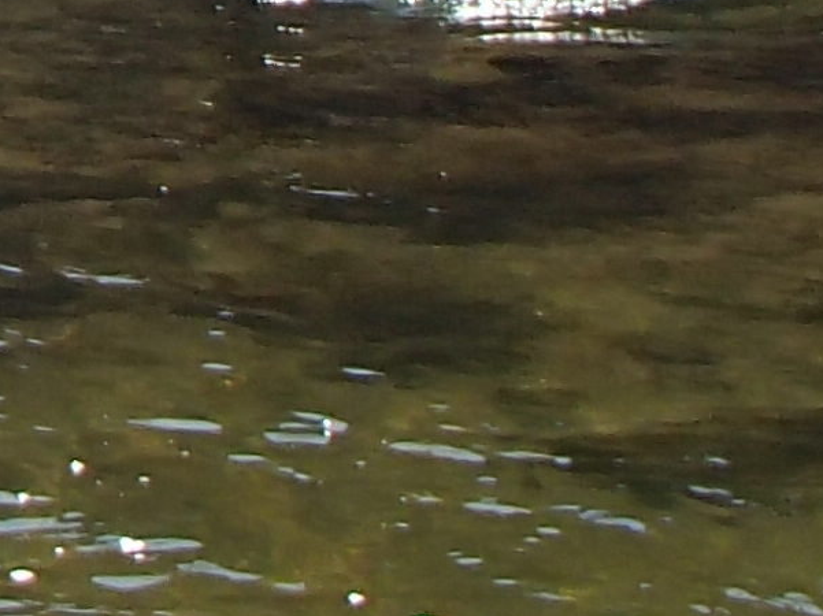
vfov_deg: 7.6
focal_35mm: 185
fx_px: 4396
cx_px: -989
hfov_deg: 9.7
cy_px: -738
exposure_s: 1/640
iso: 100
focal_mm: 5
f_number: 3.9
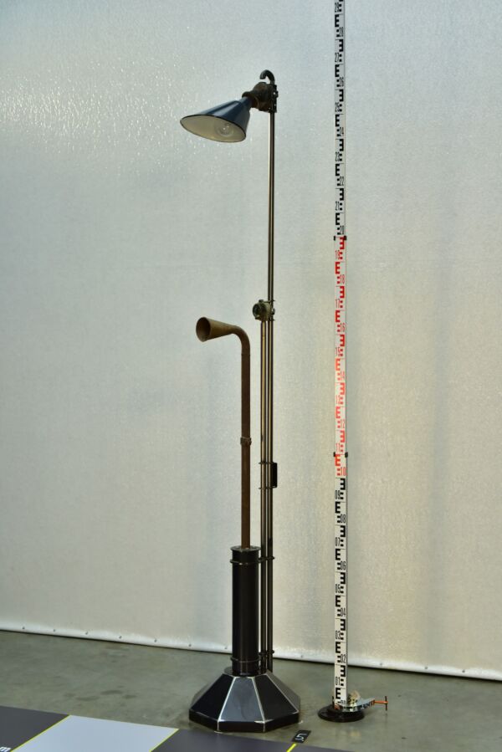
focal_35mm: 55
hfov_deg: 24.6
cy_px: 376
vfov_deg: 36.2
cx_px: 251
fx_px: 1149
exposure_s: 1/80
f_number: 4.8
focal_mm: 55
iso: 500
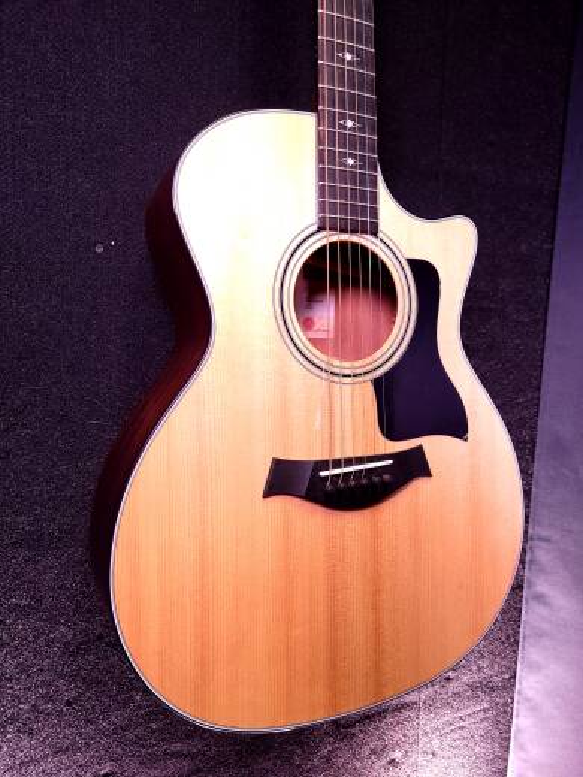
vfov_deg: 67.3
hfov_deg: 53.1
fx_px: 584
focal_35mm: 26
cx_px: 292
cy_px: 388
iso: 100
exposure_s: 1/15
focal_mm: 5.4
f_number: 1.8
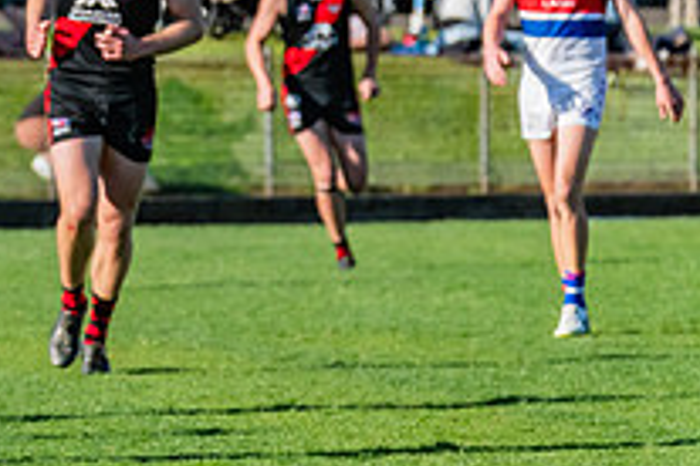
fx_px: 16196
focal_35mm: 833
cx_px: -270
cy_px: -63
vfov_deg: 1.7
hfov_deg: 2.5
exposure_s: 1/1600
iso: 800
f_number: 9
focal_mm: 290
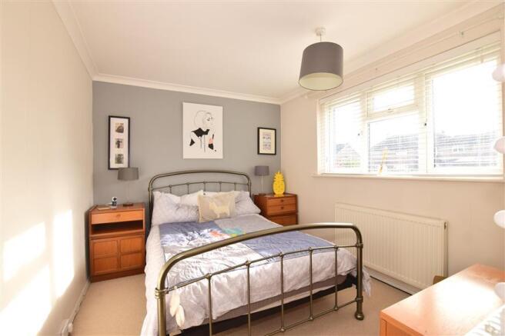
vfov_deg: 77.3
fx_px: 210
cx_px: 252
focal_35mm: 15
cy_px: 168
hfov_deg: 100.4
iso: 400
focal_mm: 10
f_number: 6.3
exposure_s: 1/160
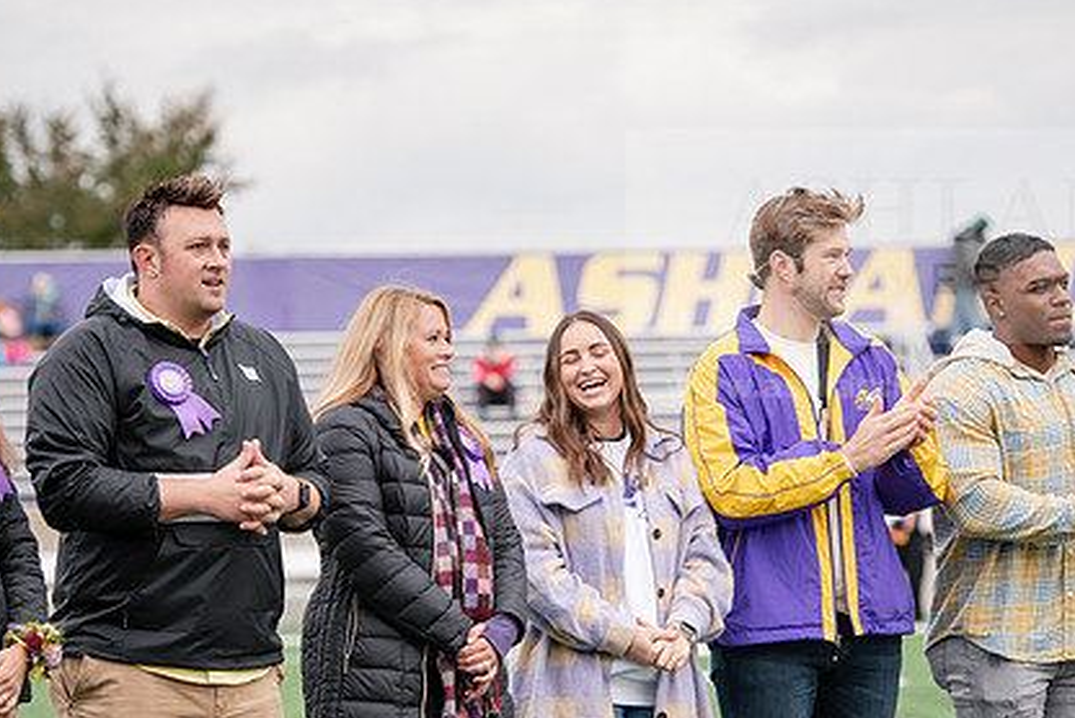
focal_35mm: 188
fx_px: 5618
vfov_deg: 7.3
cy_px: 440
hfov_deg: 10.9
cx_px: 548
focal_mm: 135
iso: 400
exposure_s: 1/1000
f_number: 4
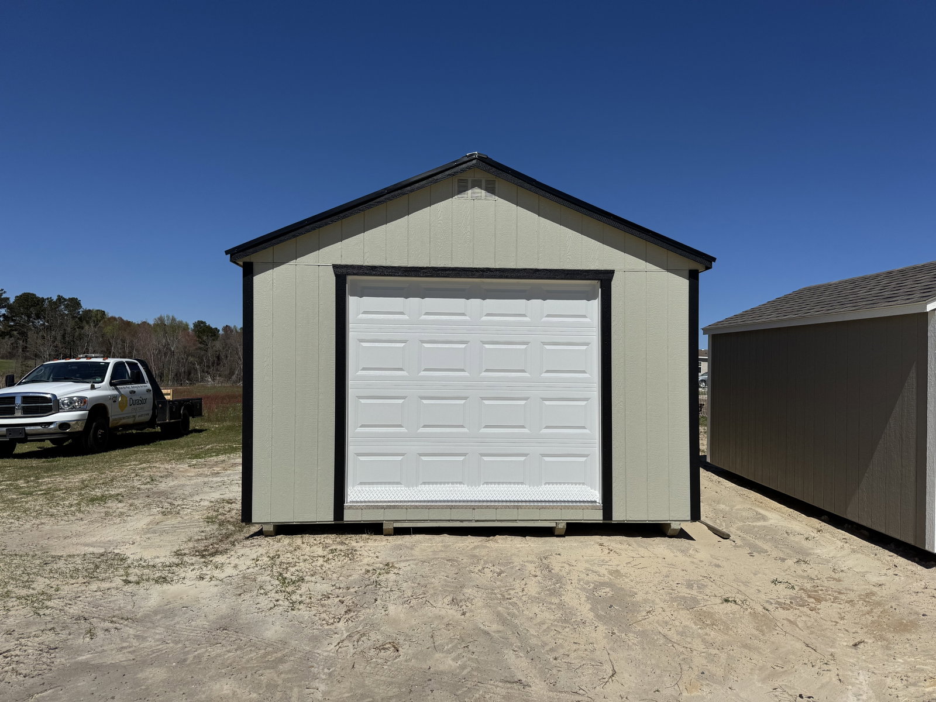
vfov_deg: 56.8
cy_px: 351
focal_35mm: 24
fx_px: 649
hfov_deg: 71.6
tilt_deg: +3.5
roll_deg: -2.7
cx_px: 468
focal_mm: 6.76
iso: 64
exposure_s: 1/12346
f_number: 1.78
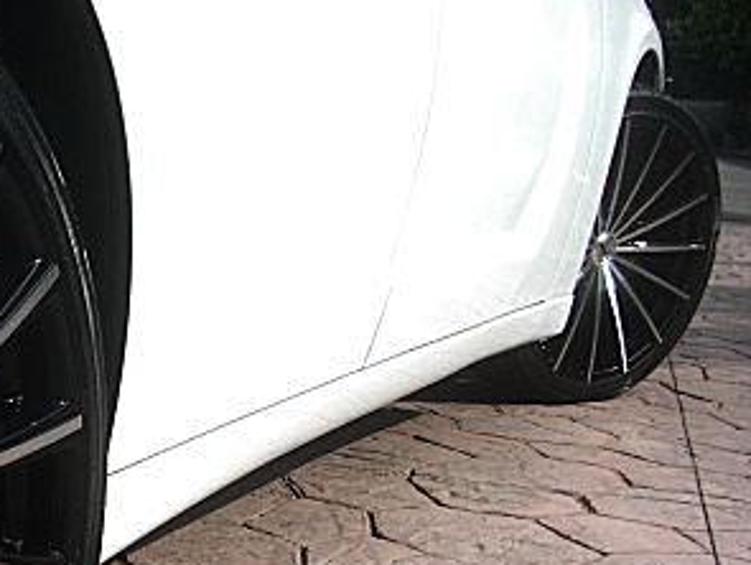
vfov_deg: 18.5
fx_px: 1694
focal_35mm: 78
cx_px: -38
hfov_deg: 23.7
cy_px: 560
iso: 50
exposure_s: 1/320
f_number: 2.8
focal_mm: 6.3
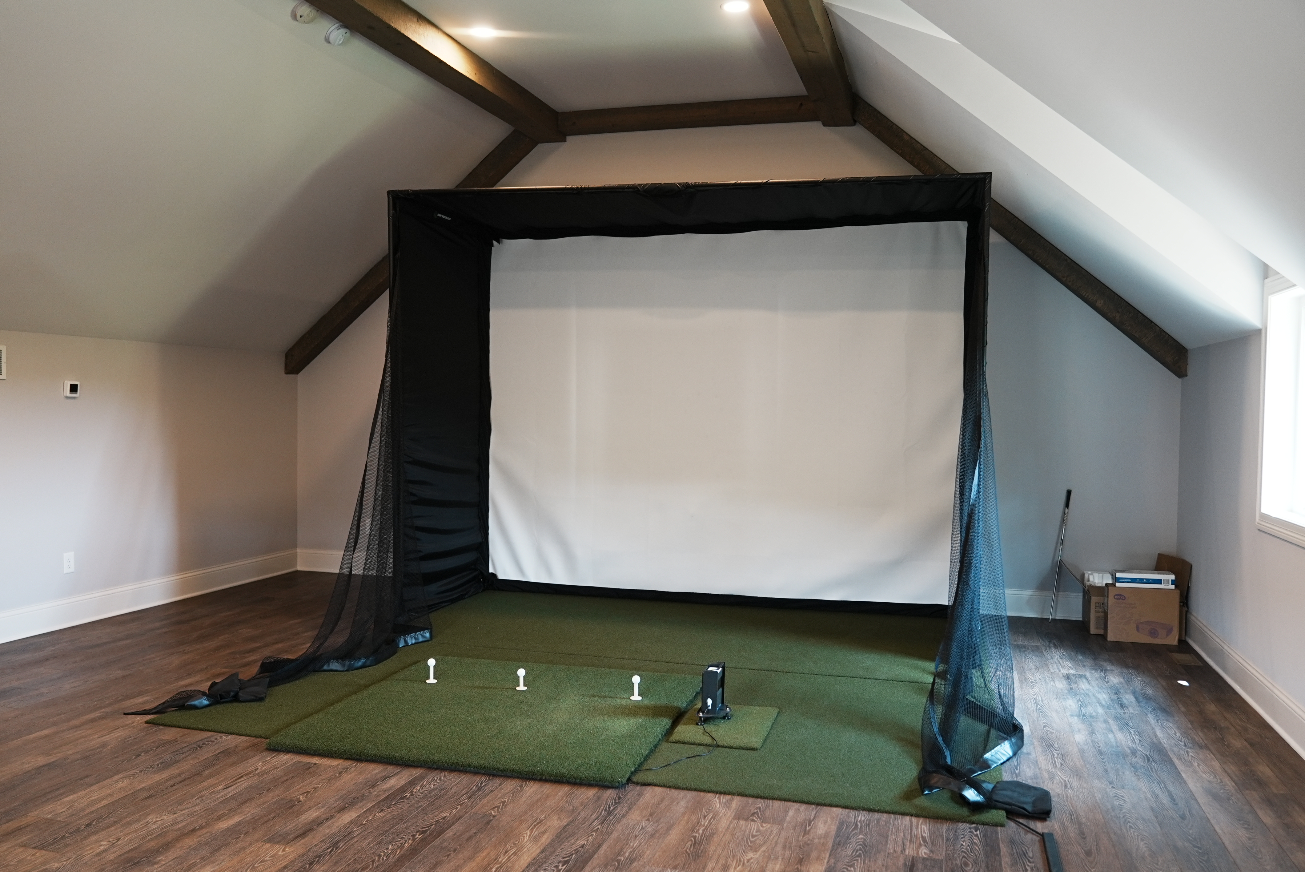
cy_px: 436
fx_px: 1052
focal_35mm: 29
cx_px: 652
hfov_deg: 63.6
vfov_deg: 45.0
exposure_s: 1/80
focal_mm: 29
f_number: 3.5
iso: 1000
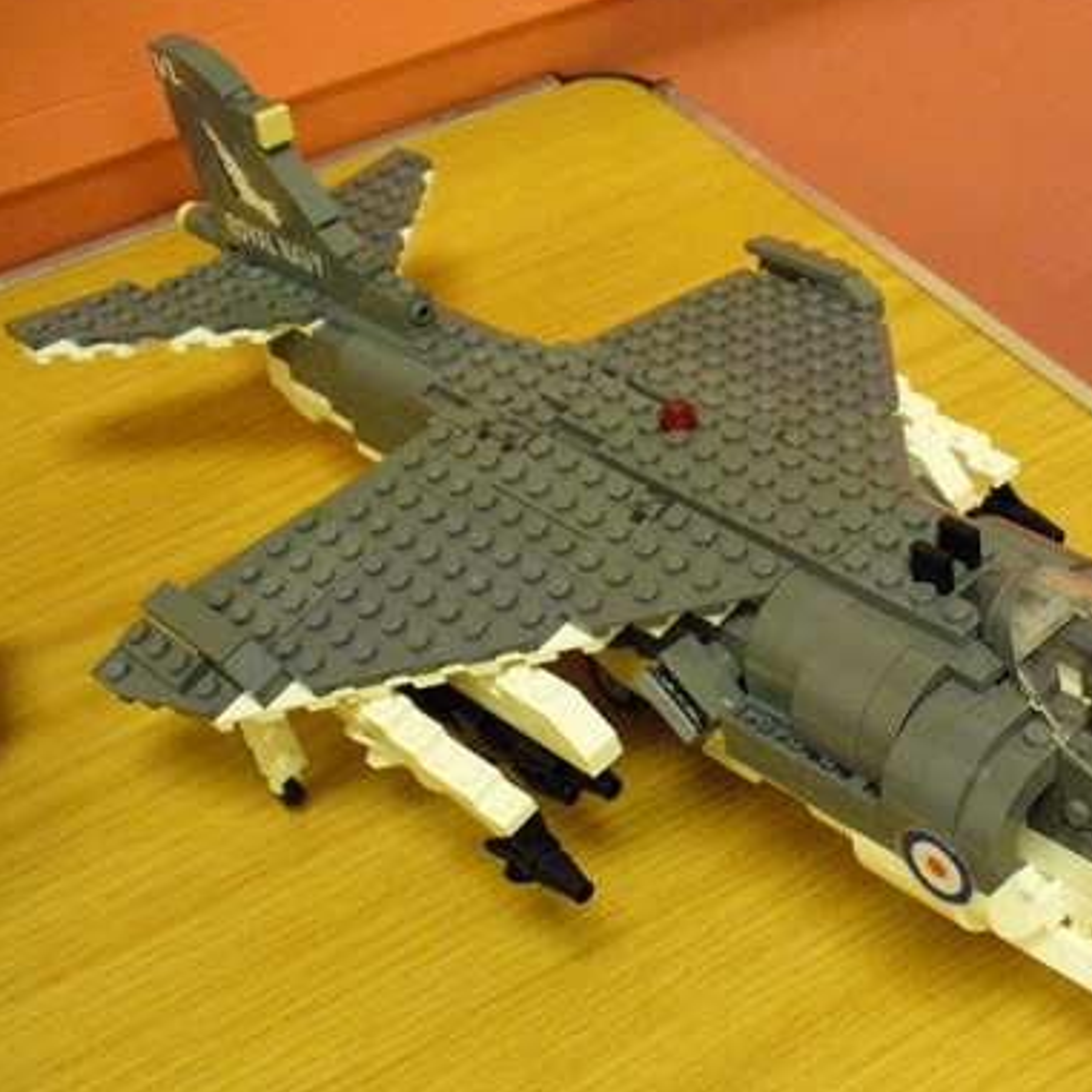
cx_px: 863
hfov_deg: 30.4
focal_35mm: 55
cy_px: 645
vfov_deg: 31.0
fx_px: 1963
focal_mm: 6.1
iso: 400
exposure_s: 1/25
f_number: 2.8
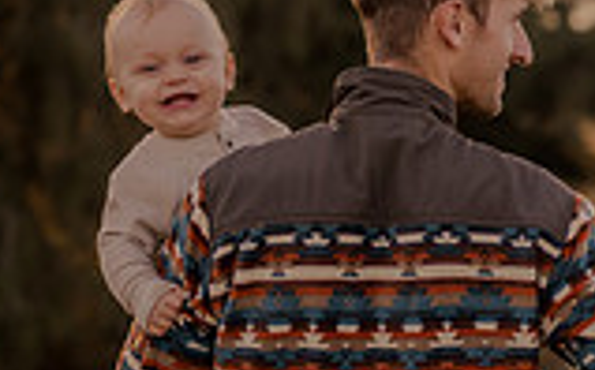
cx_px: 520
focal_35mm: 186
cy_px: 234
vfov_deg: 7.0
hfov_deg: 11.2
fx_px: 3013
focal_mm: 50
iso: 250
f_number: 1.8
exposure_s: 1/1250
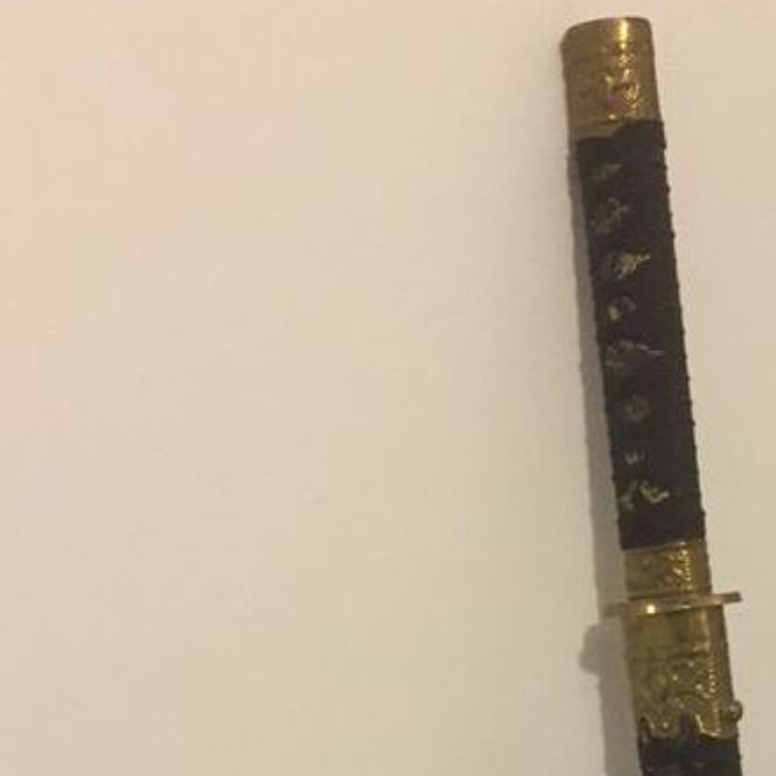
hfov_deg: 21.6
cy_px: 929
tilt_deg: -14.3
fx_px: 1978
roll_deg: -0.4
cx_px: 728
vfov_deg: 20.7
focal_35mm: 78
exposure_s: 1/20
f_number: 2.2
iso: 250
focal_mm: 4.15
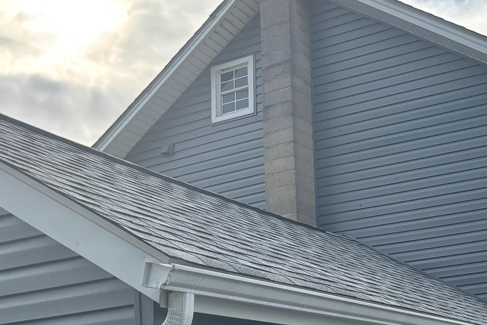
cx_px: 469
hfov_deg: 32.2
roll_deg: +4.5
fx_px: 785
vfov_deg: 22.6
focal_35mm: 58
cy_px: 315
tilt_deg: +8.0
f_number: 1.6
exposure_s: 1/2710
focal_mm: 5.96
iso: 50
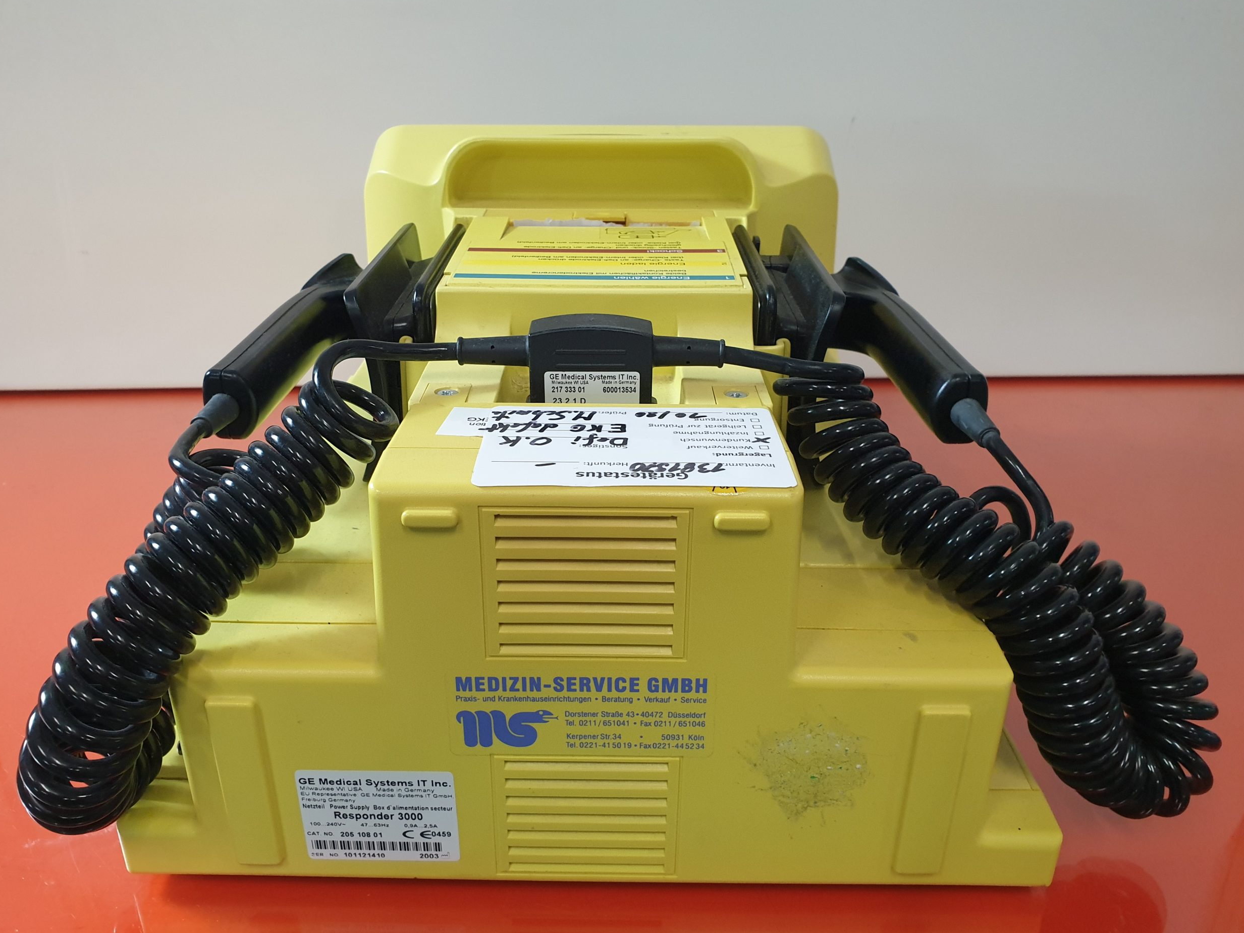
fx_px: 970
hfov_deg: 65.3
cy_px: 470
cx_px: 601
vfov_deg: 51.4
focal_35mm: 27
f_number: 2.4
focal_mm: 4.3
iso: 320
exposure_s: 1/50
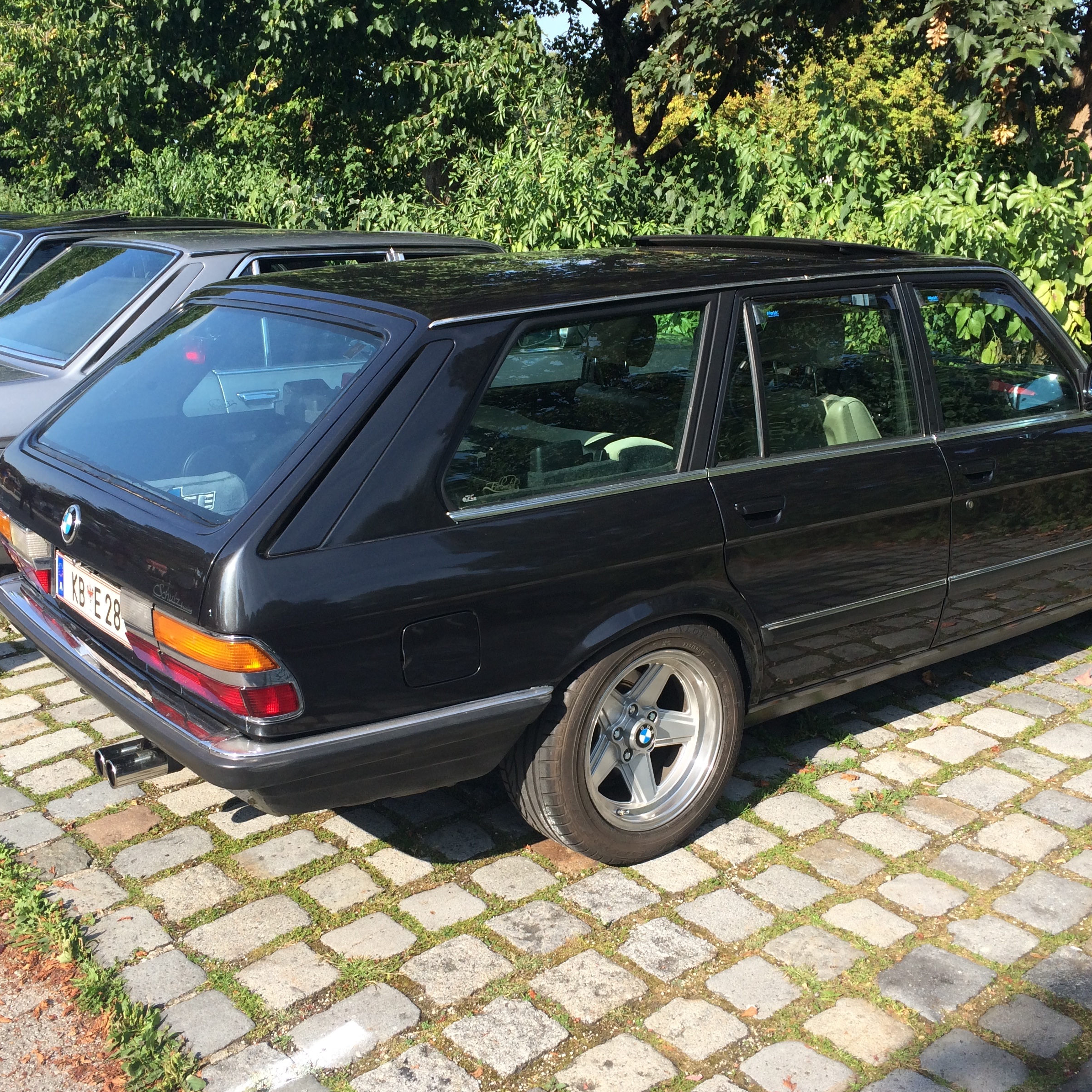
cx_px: 546
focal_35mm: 35
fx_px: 1249
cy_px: 555
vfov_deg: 47.2
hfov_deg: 47.2
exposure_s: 1/892
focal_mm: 4.15
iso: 32
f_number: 2.2
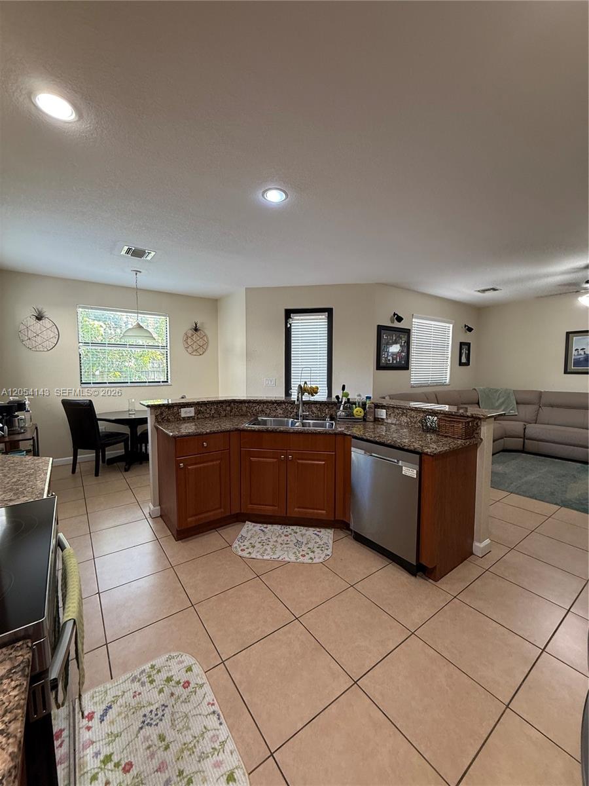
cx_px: 294
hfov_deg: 85.7
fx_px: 318
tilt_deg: -4.1
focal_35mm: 14
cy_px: 393
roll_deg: -0.8
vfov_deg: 102.1
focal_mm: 2.22
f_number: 2.2
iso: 200
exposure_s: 1/60
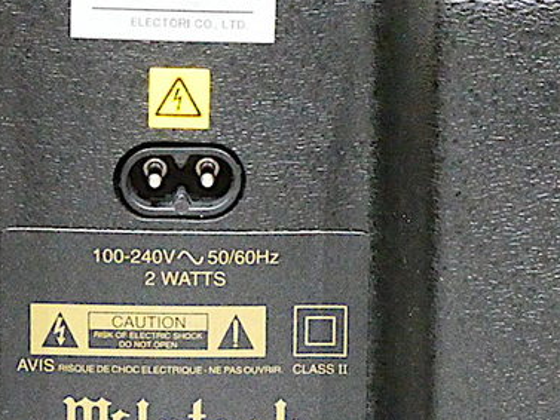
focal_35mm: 407
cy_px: 460
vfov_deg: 3.7
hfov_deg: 4.9
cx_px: 205
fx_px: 6586
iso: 2000
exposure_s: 1/5
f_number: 8
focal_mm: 28.7
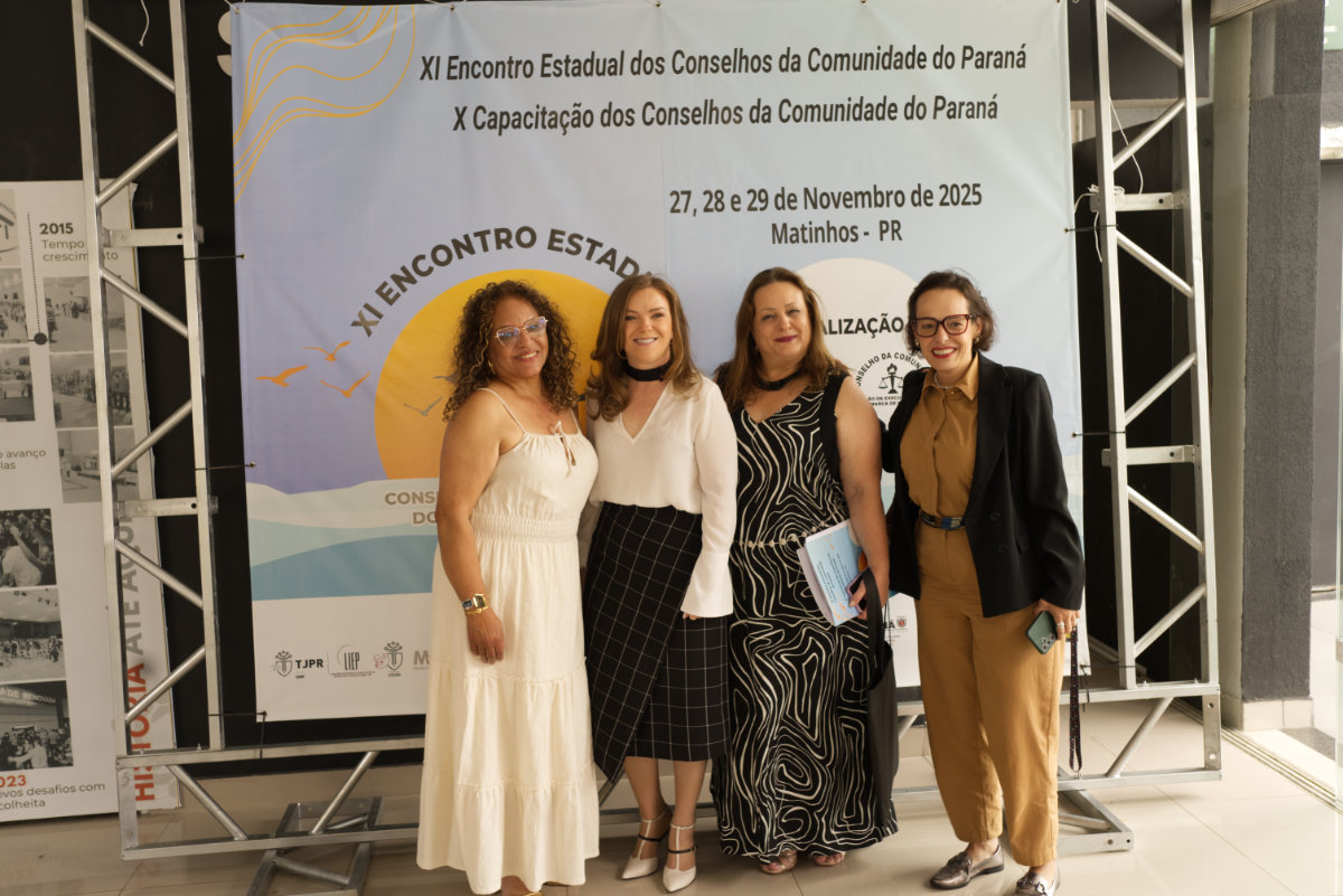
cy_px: 448
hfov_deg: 54.4
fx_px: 1306
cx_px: 672
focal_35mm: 35
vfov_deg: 37.9
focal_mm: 35
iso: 250
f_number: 4
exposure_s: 1/100
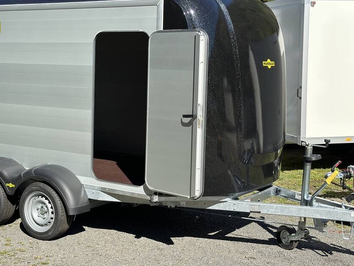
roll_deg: +1.3
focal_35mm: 58
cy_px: 110
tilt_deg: -6.6
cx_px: 143
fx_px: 593
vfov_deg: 25.2
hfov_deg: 33.1
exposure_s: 1/3367
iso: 80
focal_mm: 6.86
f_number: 1.78
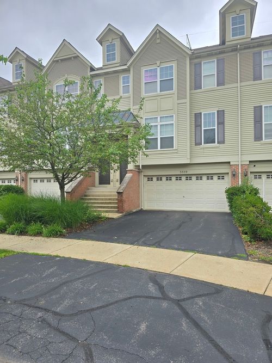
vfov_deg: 73.9
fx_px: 241
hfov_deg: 58.9
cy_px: 182
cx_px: 136
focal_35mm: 23
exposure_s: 1/416
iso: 12
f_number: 1.7
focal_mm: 6.3
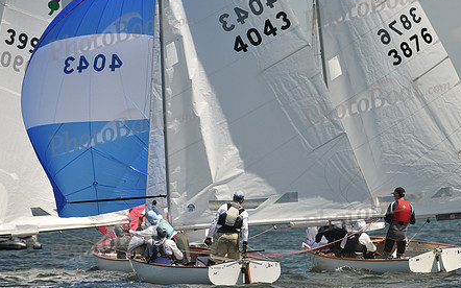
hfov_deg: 4.6
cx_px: 250
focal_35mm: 455
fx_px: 5715
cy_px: 170
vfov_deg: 2.9
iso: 250
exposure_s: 1/2000
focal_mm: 340
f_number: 5.6
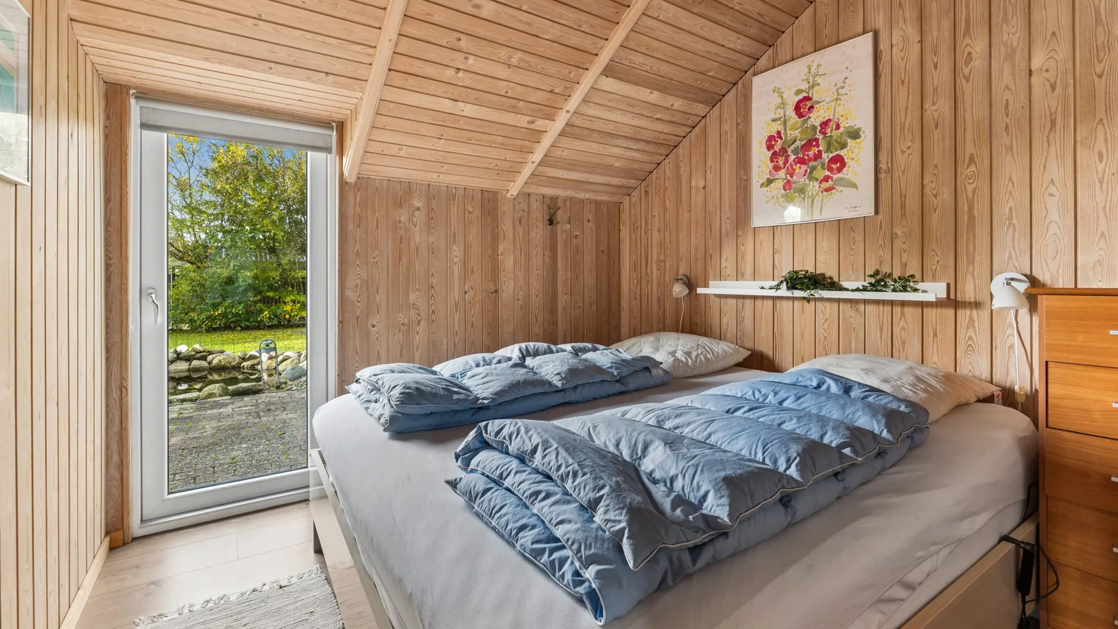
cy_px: 298
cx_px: 557
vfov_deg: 67.0
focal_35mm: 16
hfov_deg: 99.4
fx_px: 474
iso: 400
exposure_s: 1/10
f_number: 8
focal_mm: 10
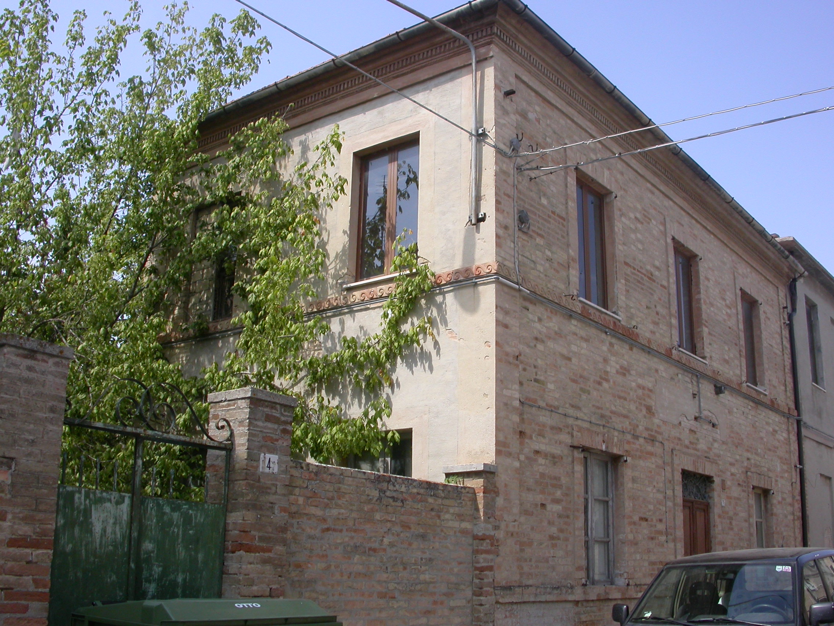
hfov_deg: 49.0
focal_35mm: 38
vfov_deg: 37.7
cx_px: 417
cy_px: 313
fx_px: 916
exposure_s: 1/229
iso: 100
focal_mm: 7.85
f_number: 6.7
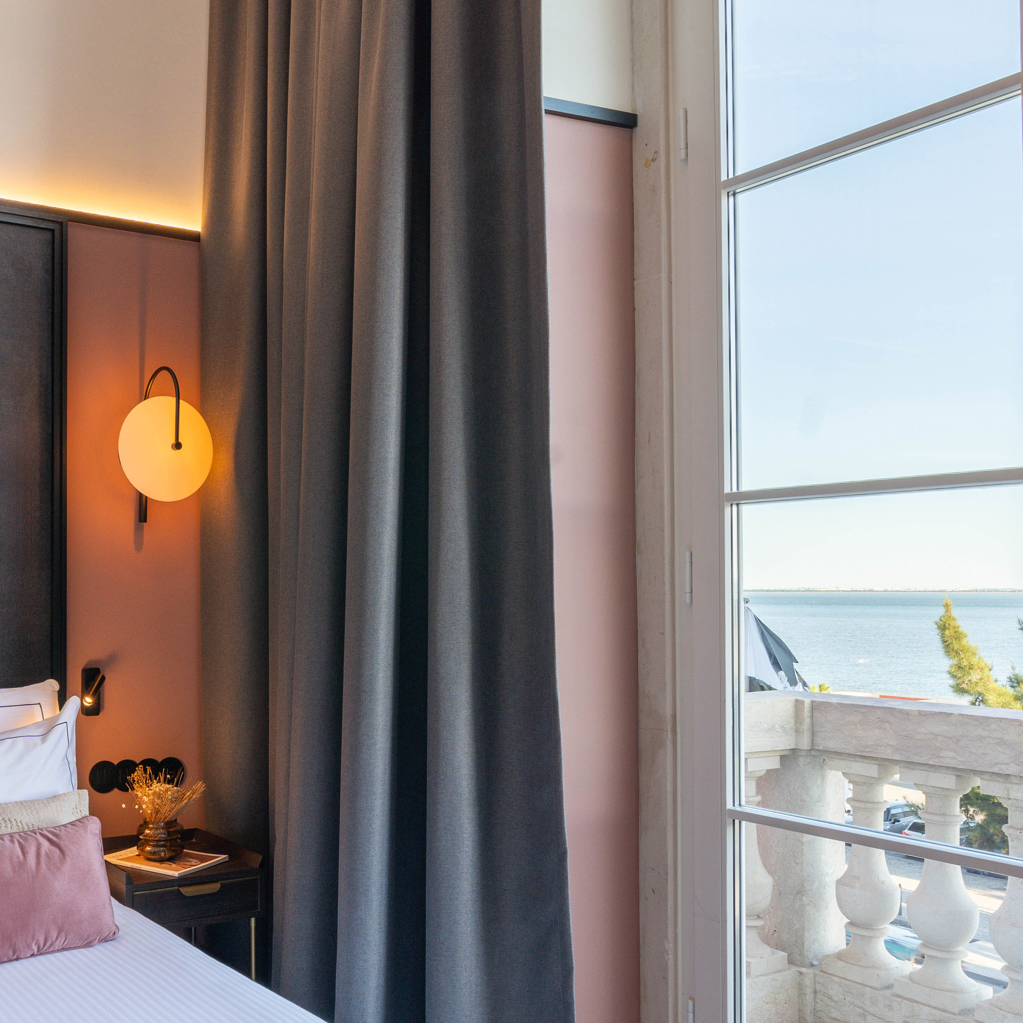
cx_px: 187
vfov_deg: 49.6
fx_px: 1103
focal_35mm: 33
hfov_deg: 46.8
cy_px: 571
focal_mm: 16
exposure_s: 1/200
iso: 400
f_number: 9
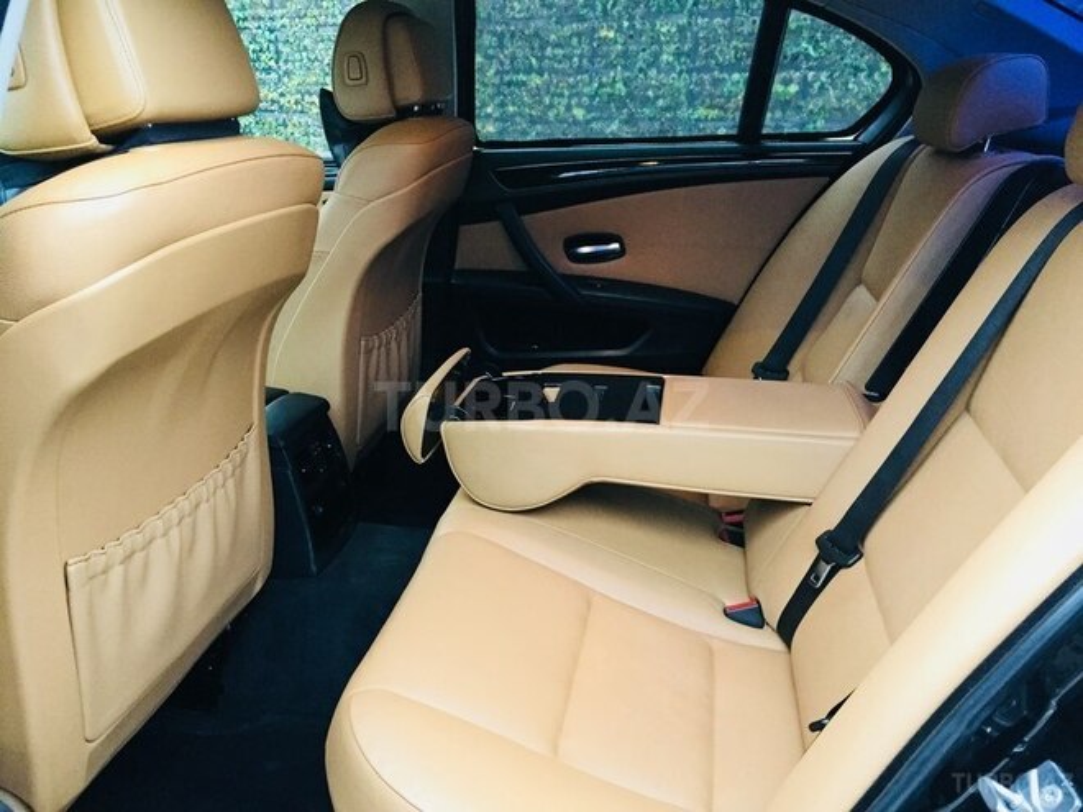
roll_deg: -0.5
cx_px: 542
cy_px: 406
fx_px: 907
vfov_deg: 48.2
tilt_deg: -19.2
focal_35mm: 29
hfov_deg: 61.7
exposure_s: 1/33
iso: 250
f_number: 2.2
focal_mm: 4.15
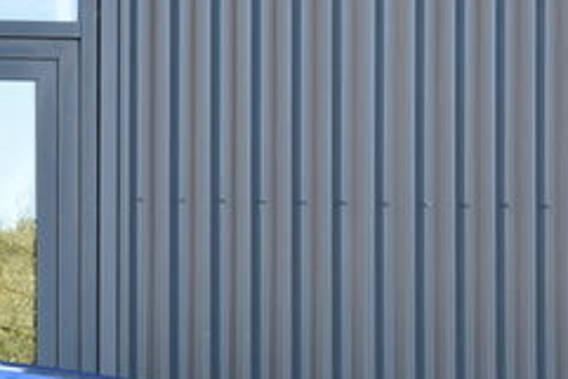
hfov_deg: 11.6
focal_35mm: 168
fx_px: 2653
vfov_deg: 8.2
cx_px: -339
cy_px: 321
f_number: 5.6
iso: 320
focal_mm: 27
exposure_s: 1/125
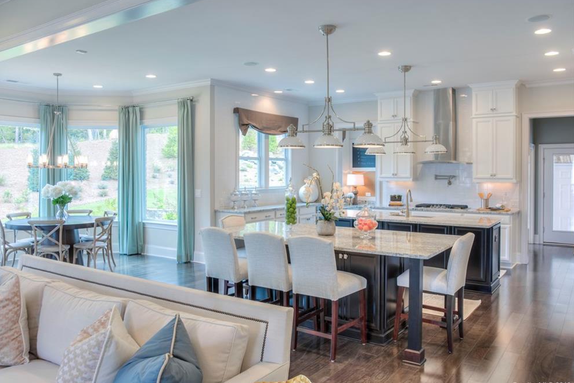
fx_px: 462
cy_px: 192
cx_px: 278
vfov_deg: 44.9
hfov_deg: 63.7
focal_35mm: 29
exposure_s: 1/15
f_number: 8
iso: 400
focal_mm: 28
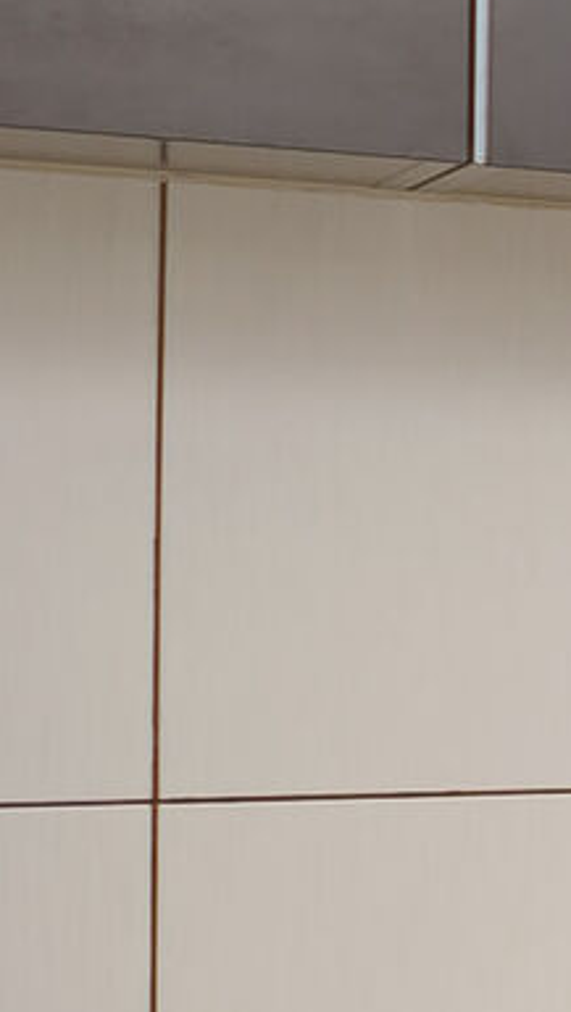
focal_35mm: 114
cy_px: 609
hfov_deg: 5.6
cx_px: 3197
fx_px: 3064
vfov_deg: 18.8
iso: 100
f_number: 7.1
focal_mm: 10
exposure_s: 1/160
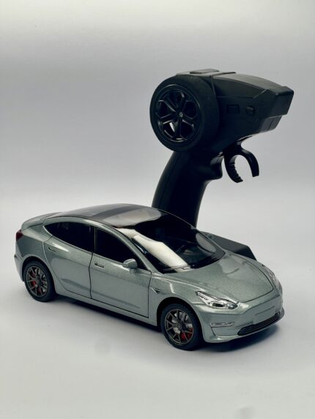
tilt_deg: -13.8
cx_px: 158
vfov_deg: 25.3
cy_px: 210
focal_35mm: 77
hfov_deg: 19.1
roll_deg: +0.7
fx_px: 934
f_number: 2.8
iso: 32
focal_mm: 9
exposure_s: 1/200
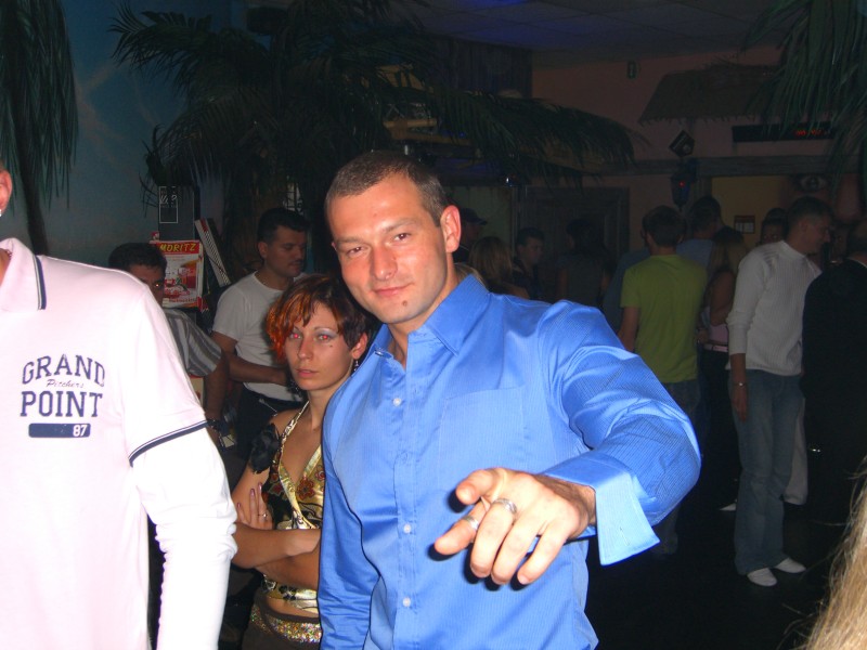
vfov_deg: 31.5
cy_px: 325
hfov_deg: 41.2
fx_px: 1152
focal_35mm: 46
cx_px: 434
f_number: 3.1
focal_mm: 9.5
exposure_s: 1/60
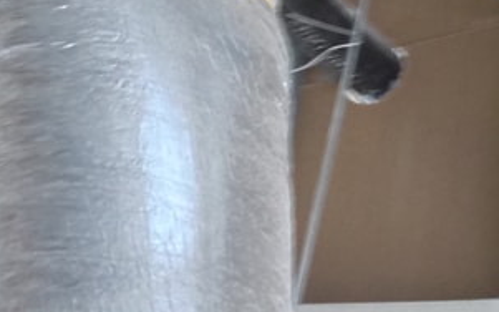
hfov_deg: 13.2
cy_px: -12
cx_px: 598
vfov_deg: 8.4
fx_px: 2108
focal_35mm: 155
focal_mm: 4.12
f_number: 2.4
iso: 100
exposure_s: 1/20
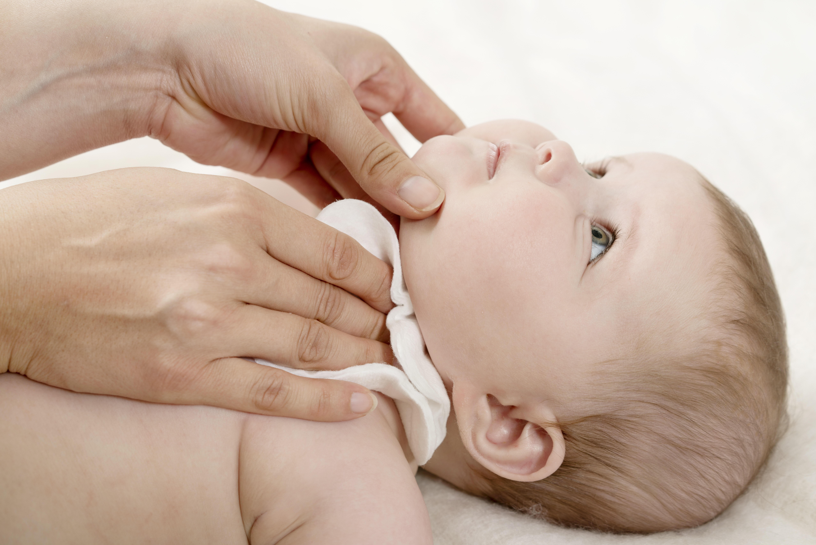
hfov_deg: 36.2
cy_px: 272
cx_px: 408
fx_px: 1247
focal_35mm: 55
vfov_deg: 24.6
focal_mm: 55
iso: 100
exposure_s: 1/100
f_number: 5.6
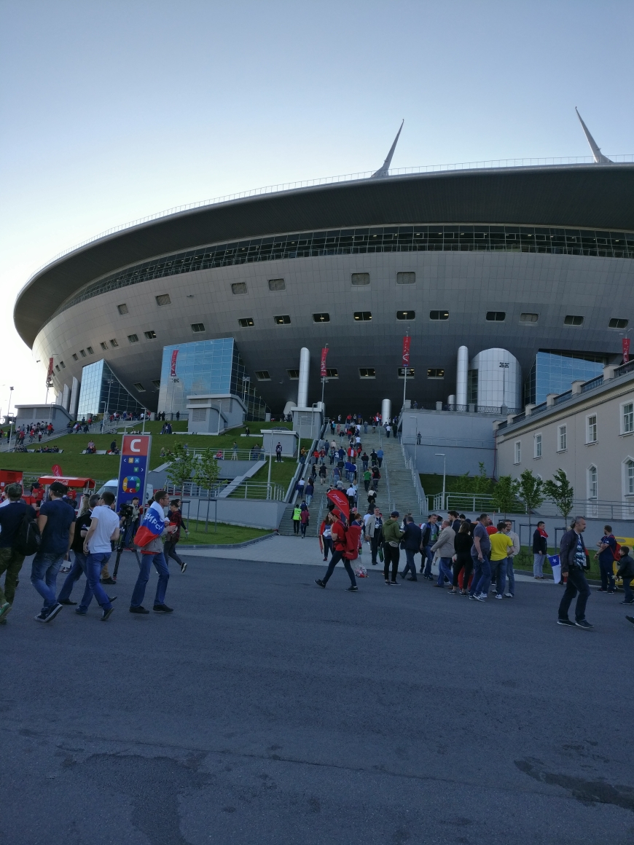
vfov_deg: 63.4
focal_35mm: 28
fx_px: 684
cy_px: 422
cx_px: 317
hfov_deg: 49.7
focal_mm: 4.26
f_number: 2
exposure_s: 1/415
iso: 100
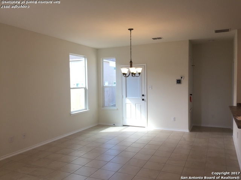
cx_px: 120
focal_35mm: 29
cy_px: 90
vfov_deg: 48.2
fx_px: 202
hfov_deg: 61.7
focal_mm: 4.15
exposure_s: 1/120
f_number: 2.2
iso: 40
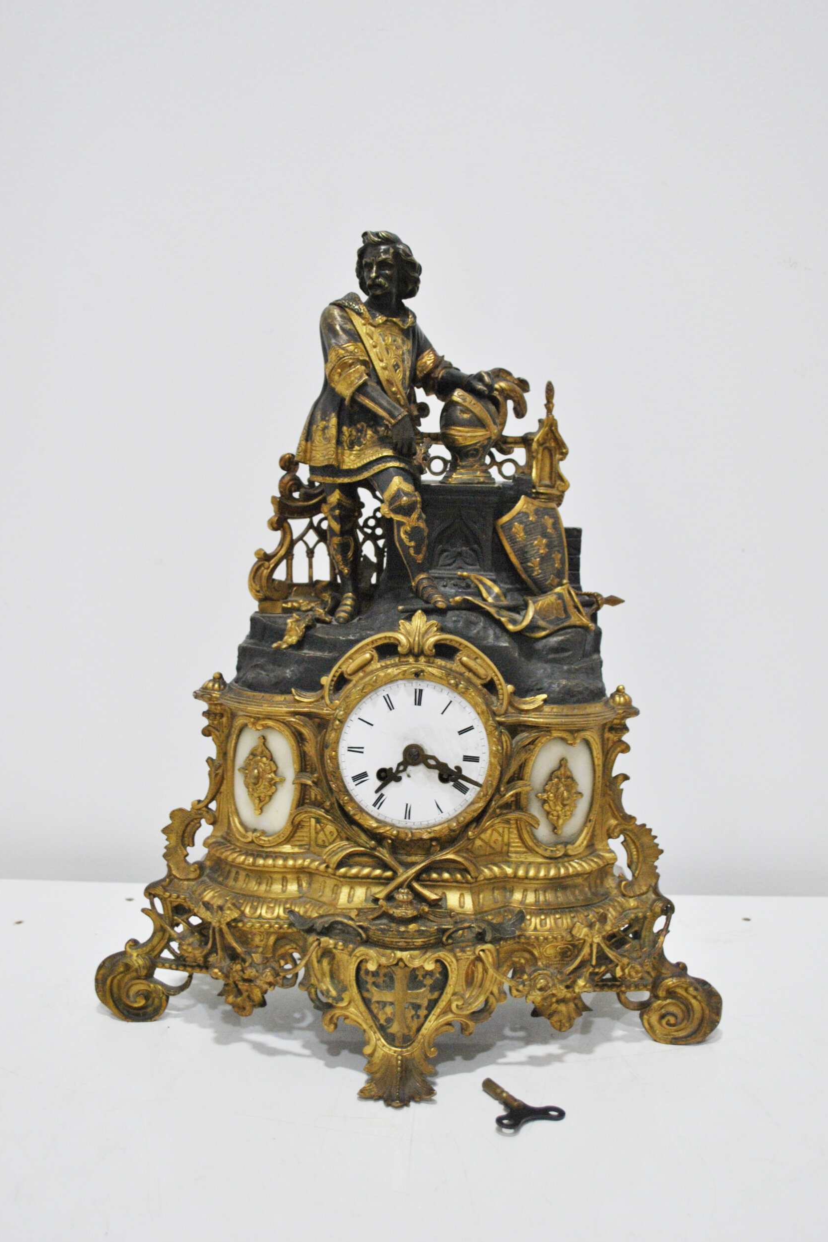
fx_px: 1173
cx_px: 426
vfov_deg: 55.8
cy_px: 607
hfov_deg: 38.9
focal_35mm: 34
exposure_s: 1/50
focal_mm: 22
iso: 400
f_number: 4
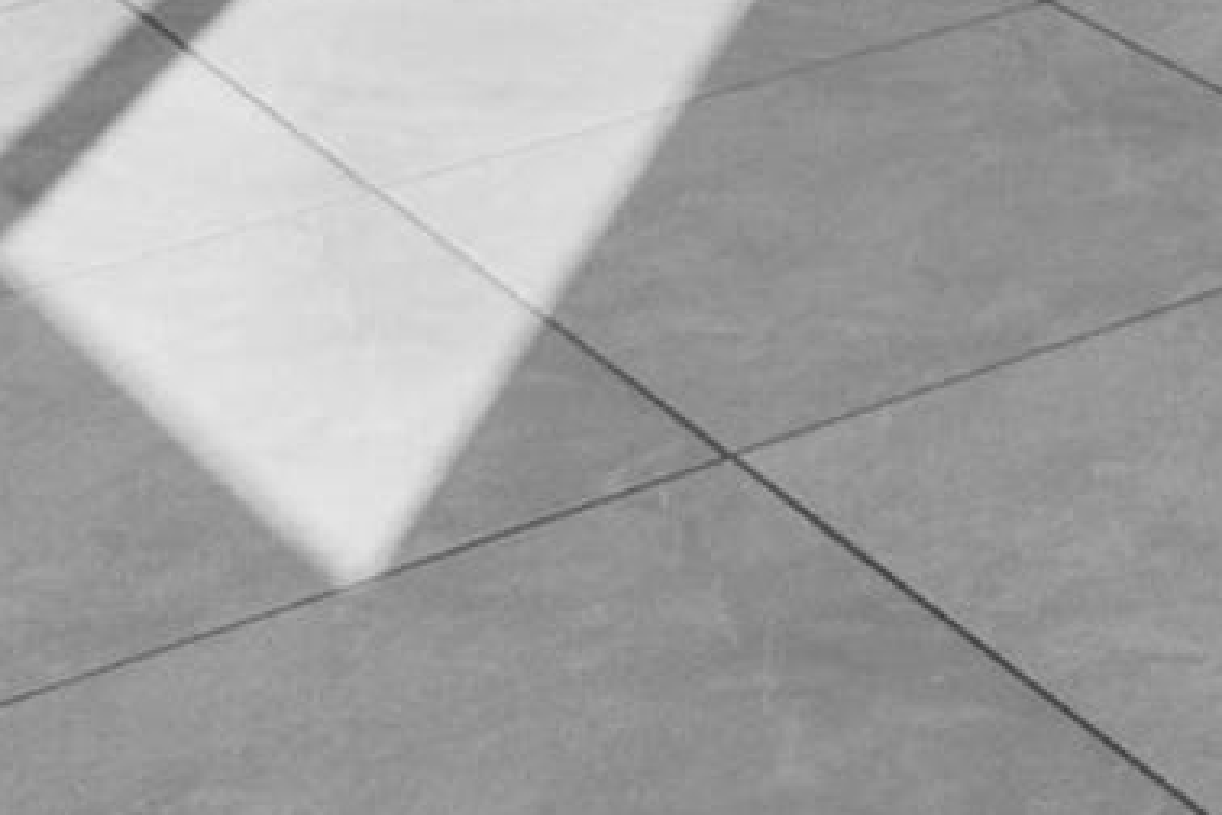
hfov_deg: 15.9
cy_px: -1575
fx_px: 4039
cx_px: 1785
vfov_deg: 9.3
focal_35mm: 119
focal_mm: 10
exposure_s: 1/40
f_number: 11
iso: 800
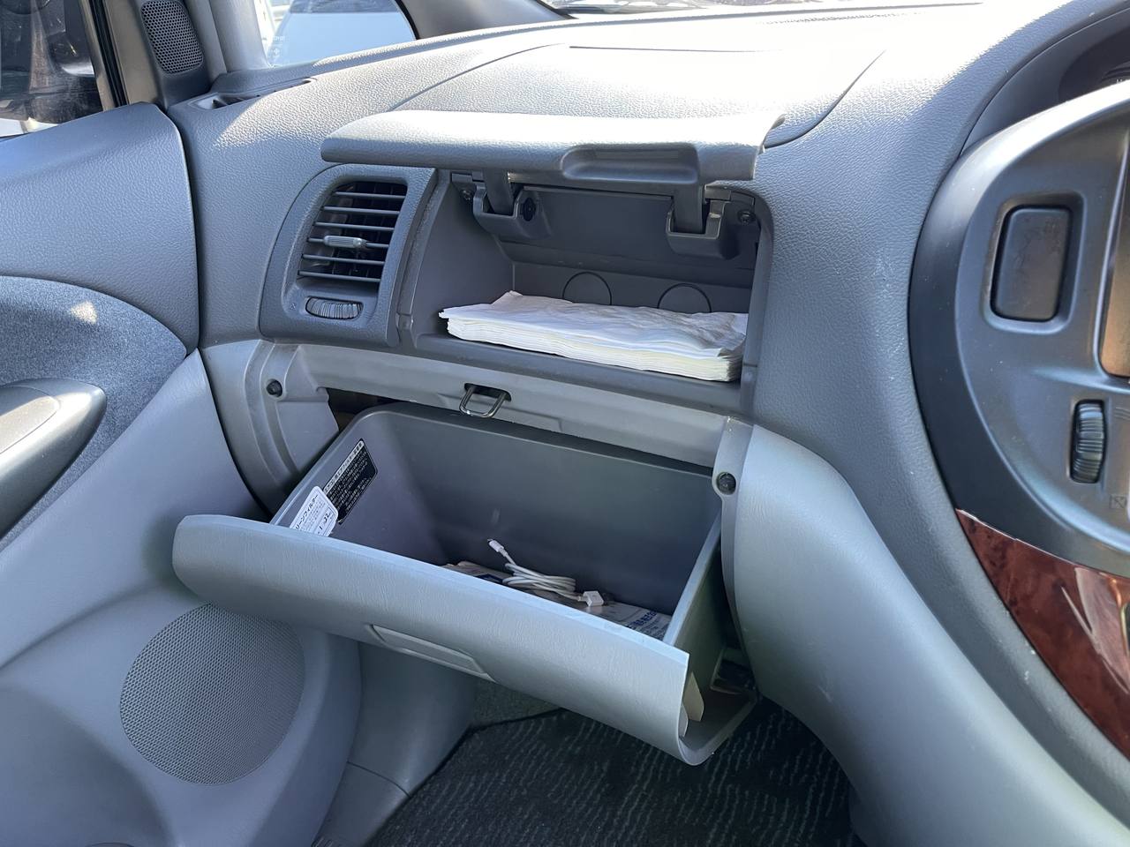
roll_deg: +2.9
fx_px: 816
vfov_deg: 54.9
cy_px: 424
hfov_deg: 69.4
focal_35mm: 25
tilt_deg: -30.4
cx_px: 565
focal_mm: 5.1
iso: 125
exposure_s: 1/84
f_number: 1.6
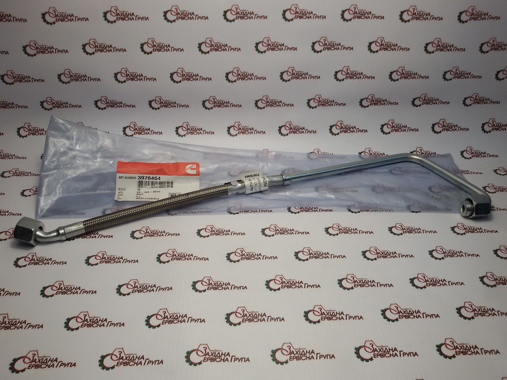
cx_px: 254
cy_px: 190
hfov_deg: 58.4
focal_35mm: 31
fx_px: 454
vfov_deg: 45.4
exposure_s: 1/121
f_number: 2.4
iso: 40
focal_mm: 2.93
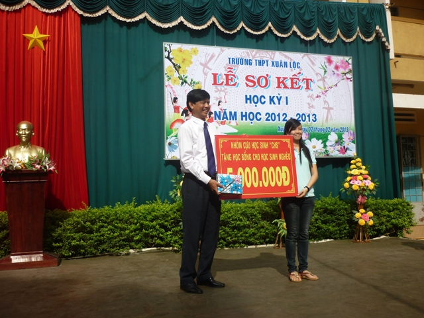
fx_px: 404
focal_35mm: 33
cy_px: 159
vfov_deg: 42.9
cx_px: 212
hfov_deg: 55.4
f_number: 8
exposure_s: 1/200
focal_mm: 5.5
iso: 80
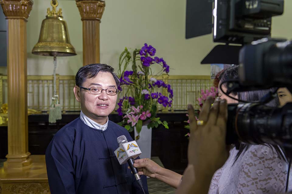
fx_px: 324
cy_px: 97
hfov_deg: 48.5
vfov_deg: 33.4
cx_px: 146
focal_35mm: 40
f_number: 4.5
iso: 2800
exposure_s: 1/200
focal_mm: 40
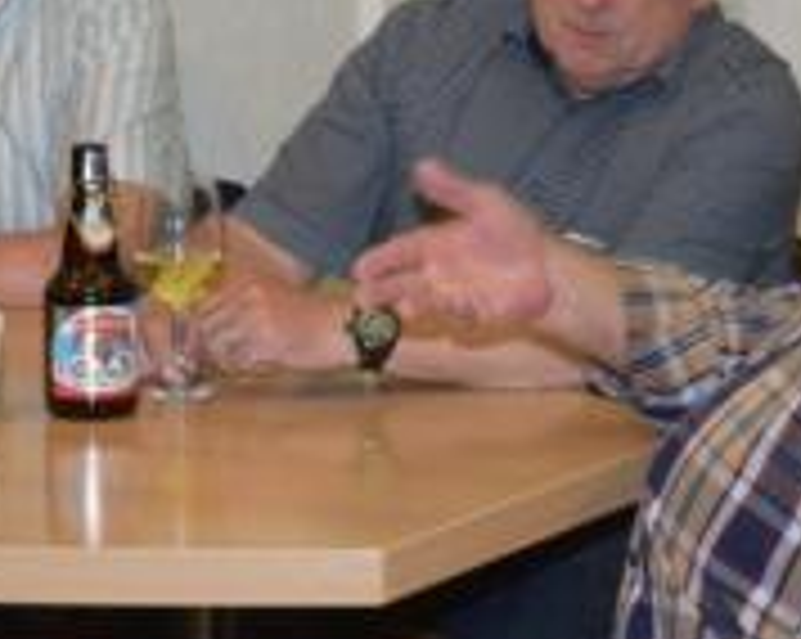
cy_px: 92
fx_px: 4499
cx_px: 590
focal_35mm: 190
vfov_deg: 8.1
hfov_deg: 10.2
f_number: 4.8
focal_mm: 48
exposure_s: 1/30
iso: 400
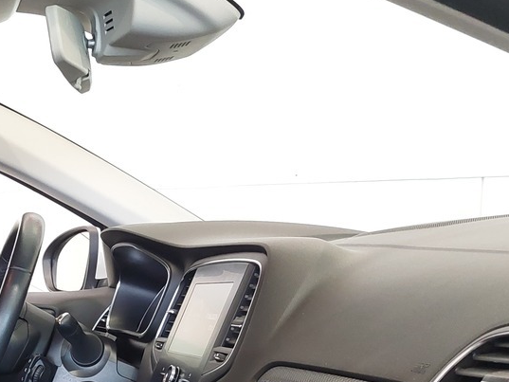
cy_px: 491
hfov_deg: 26.3
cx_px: -73
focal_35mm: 67
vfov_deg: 20.2
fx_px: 985
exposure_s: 1/50
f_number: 1.8
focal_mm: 5.23
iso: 320
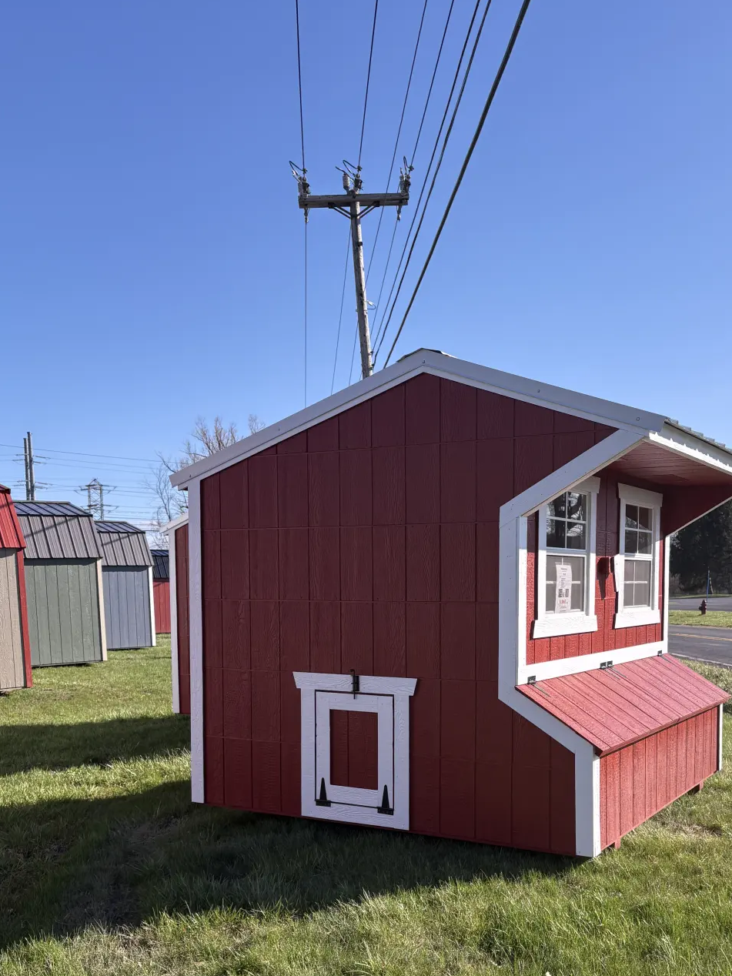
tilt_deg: -2.4
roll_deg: +0.7
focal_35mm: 35
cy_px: 640
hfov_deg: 40.4
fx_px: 987
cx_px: 466
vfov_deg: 51.8
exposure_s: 1/2364
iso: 50
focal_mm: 5.96
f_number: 1.6
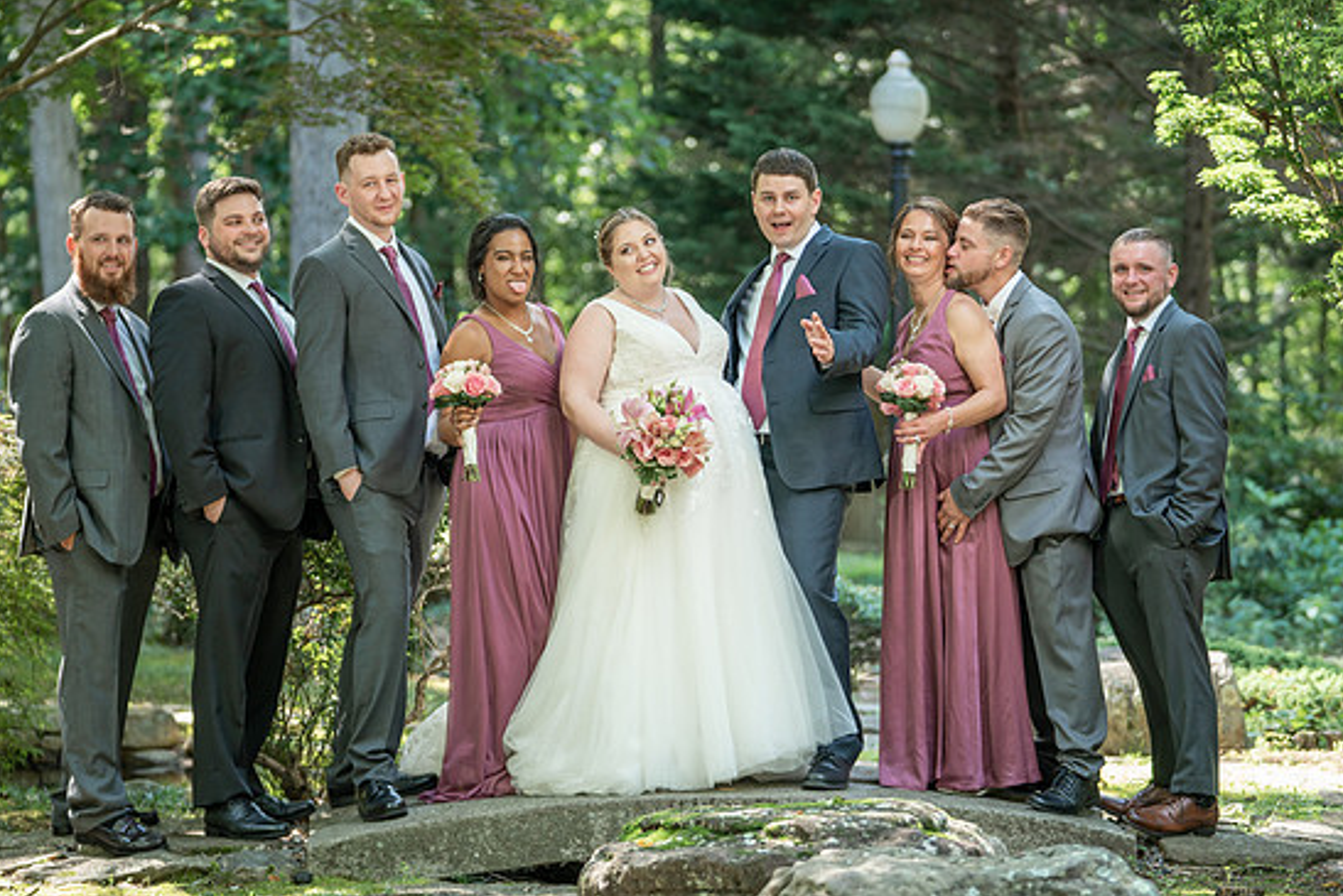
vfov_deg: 12.6
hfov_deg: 18.8
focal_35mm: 109
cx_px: 688
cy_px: 452
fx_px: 4067
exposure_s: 1/200
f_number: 2.8
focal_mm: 96
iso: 200
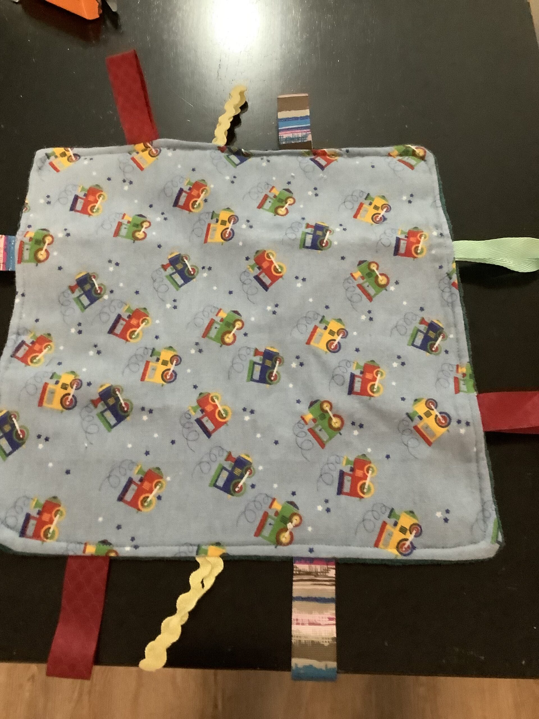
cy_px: 360
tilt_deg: -67.0
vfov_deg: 58.4
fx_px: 644
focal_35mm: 31
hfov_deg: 45.4
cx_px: 270
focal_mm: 3.3
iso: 640
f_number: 2.4
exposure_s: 1/24
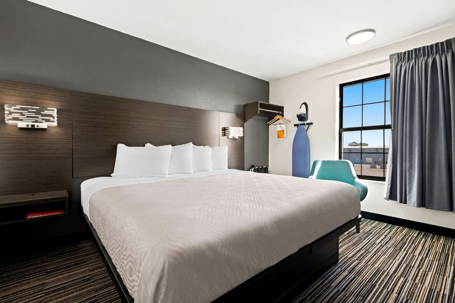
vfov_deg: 77.3
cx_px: 228
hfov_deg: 100.4
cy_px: 152
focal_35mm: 15
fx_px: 190
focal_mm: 9.9
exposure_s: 1/6
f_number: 8
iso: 320
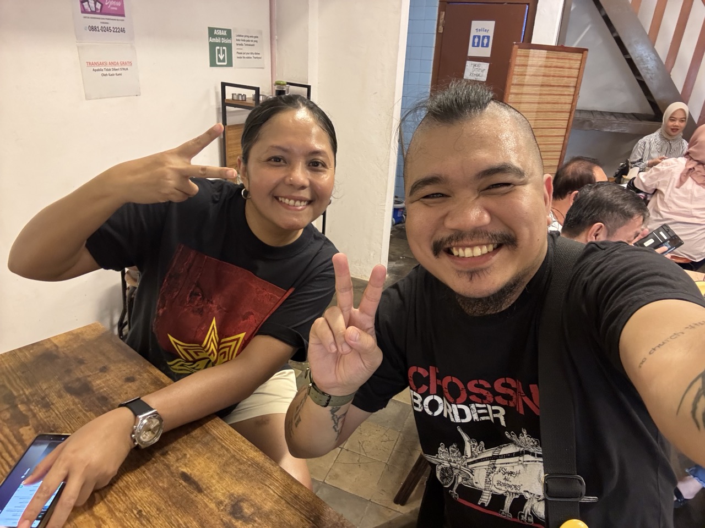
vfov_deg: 58.9
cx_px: 352
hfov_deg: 73.9
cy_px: 264
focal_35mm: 23
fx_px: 468
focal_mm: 2.69
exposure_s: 1/33
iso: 320
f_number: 1.9
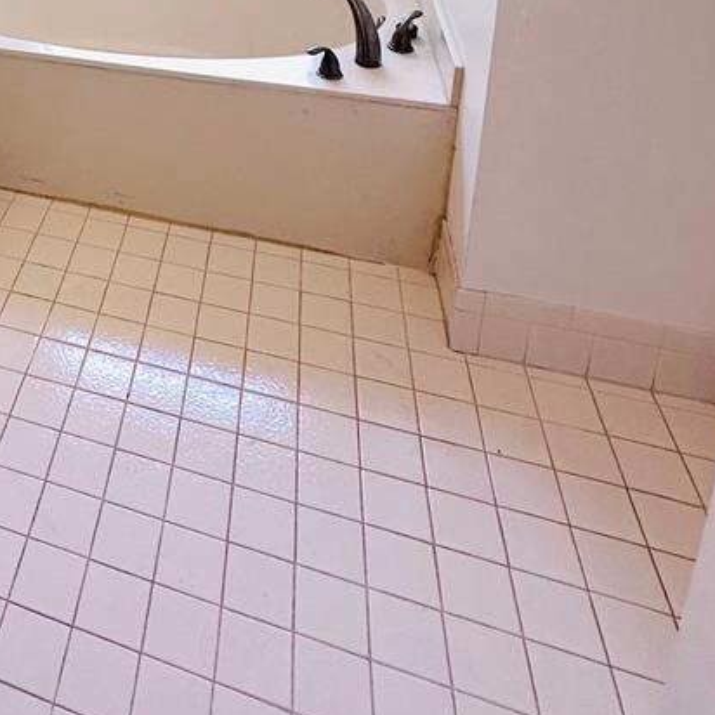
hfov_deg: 39.1
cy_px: -111
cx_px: -42
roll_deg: +3.3
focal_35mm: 36
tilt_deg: -15.3
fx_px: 841
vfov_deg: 37.0
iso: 40
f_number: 2.2
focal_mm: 2.22
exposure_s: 1/214
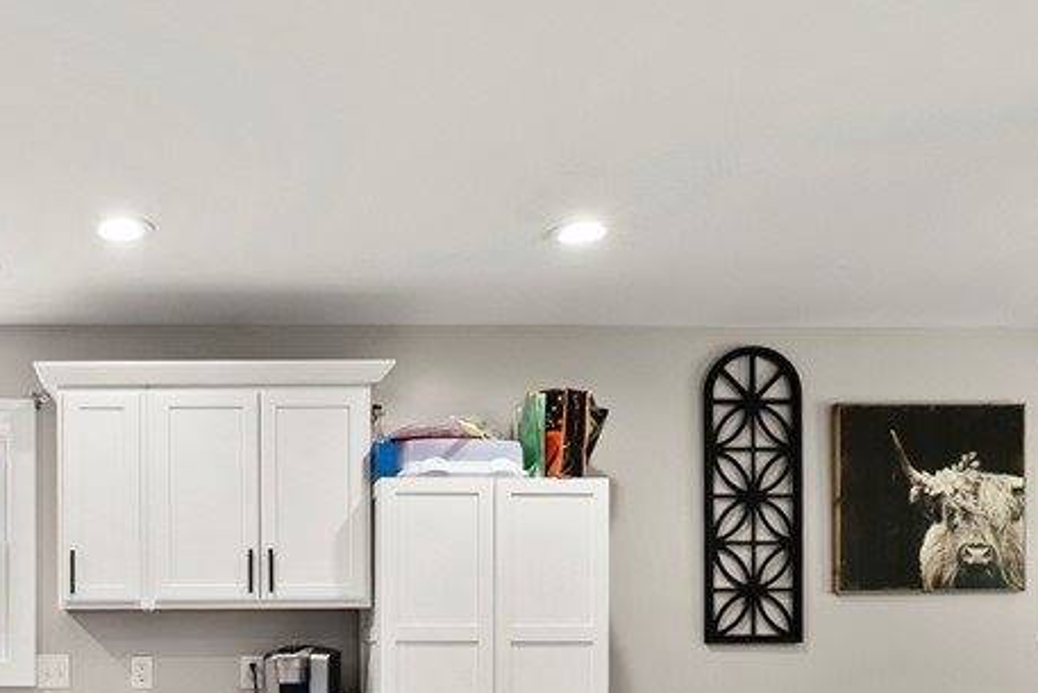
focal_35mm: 39
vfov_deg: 31.8
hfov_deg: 45.9
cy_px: 673
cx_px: 158
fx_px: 1130
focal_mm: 16.5
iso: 400
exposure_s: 1/3
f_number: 11
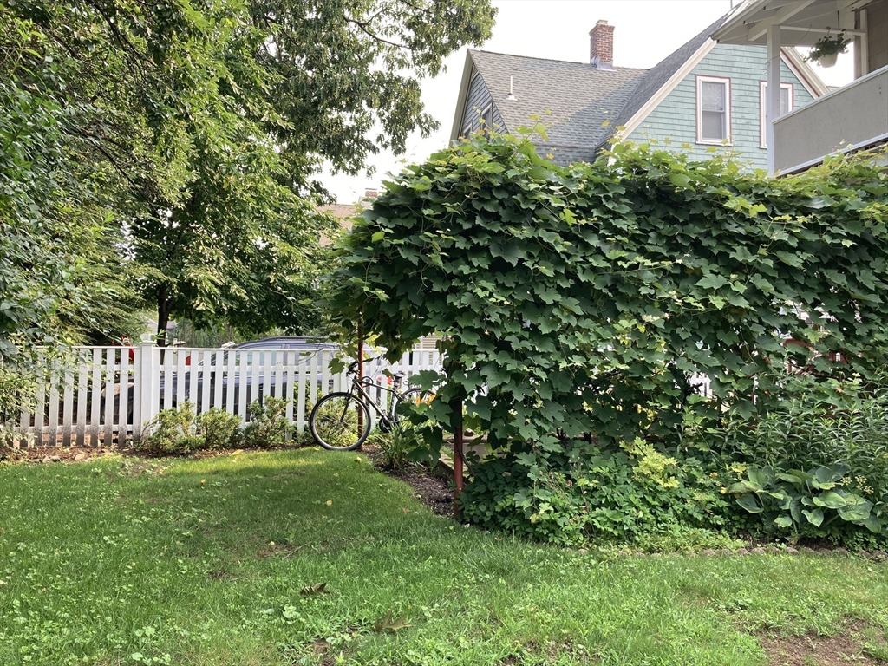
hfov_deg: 63.4
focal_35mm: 28
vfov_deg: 49.7
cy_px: 333
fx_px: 718
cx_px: 444
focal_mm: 3.99
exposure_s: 1/122
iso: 20
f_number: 1.8
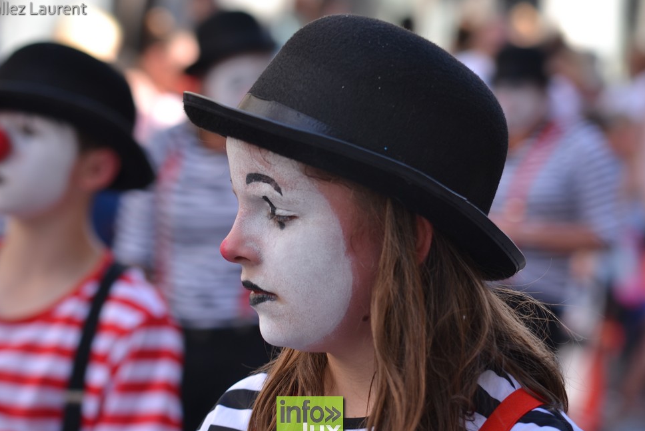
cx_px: 310
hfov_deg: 14.1
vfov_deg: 9.4
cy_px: 223
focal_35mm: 146
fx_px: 2616
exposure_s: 1/200
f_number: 4
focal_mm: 92
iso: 100
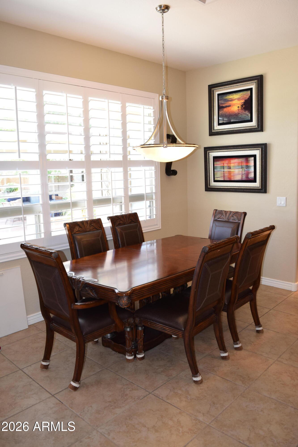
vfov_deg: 67.4
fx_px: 335
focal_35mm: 27
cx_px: 149
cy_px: 224
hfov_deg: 47.9
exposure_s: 1/100
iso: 800
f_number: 5
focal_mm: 18
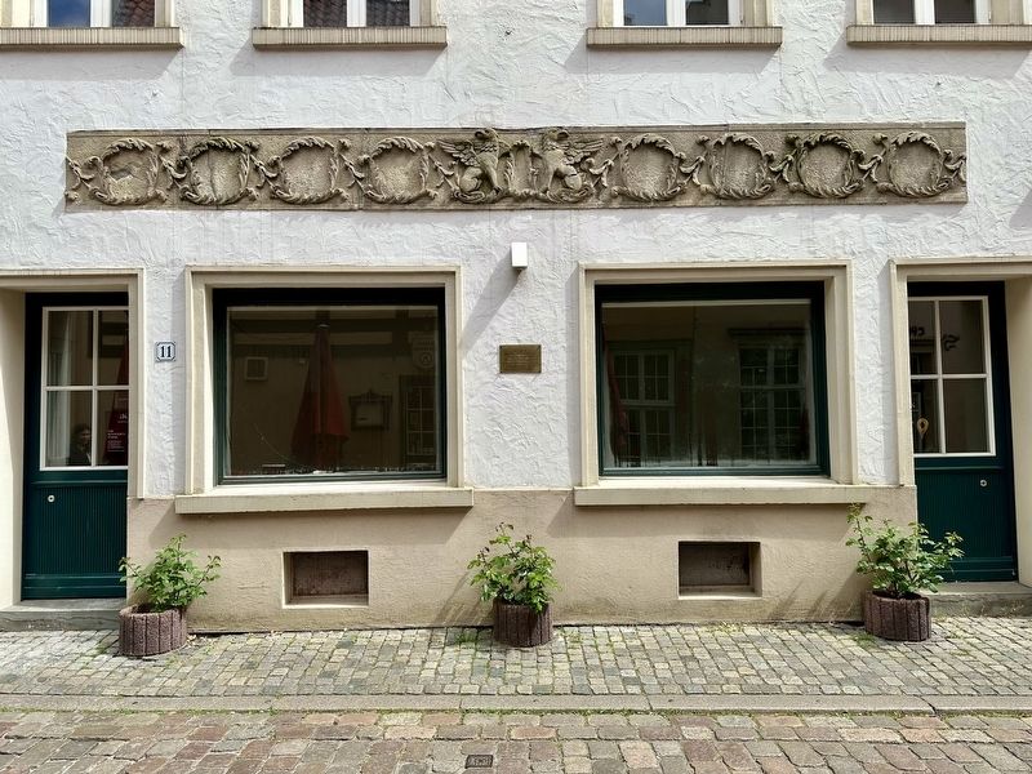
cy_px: 387
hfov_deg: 71.6
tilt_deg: +3.0
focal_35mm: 24
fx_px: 716
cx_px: 516
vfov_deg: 56.8
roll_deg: +0.6
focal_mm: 6.86
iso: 80
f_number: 1.78
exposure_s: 1/2660
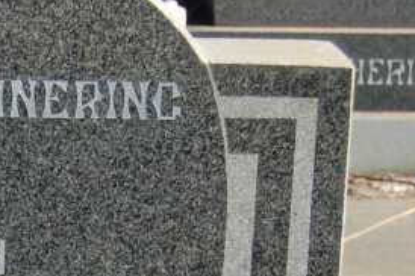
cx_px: -188
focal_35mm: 263
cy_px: 503
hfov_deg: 7.7
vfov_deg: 5.1
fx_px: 3028
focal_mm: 40
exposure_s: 1/250
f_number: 6.3
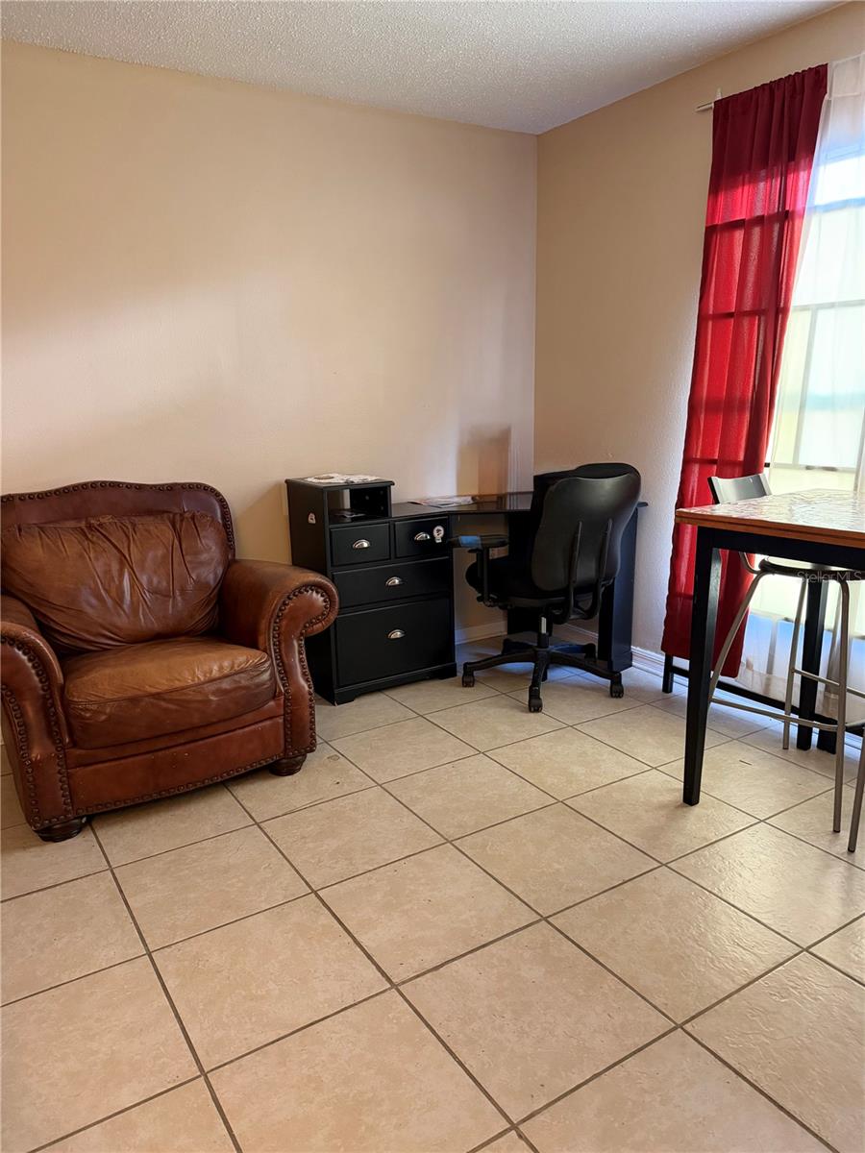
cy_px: 576
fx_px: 800
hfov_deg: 56.8
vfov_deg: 71.6
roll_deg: +0.8
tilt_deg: -13.2
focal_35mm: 24
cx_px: 432
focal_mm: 6.76
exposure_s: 1/60
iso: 500
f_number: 1.78
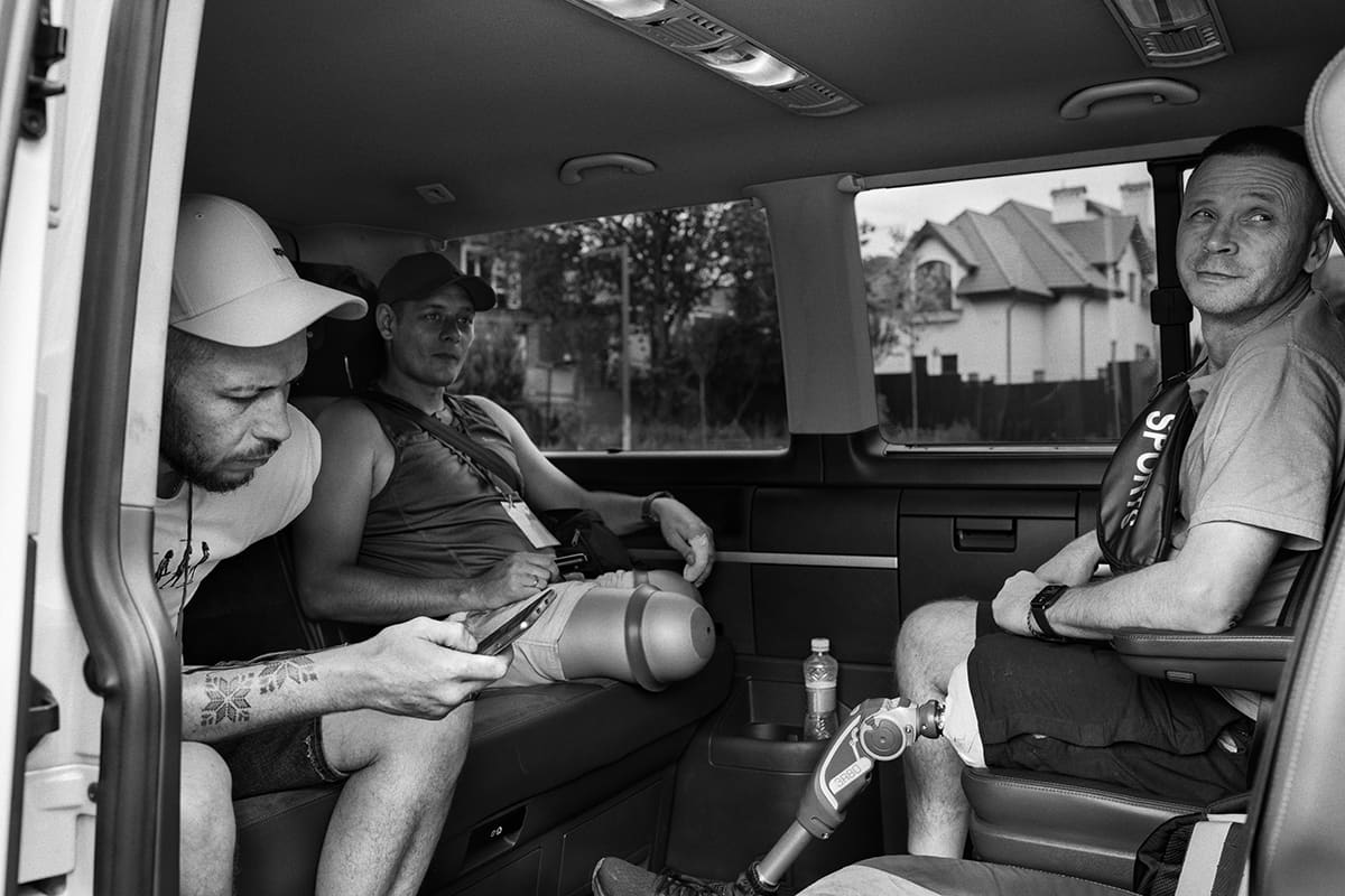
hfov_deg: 54.4
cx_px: 672
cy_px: 448
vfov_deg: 37.9
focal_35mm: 35
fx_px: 1308
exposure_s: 1/160
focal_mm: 35
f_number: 5
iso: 500
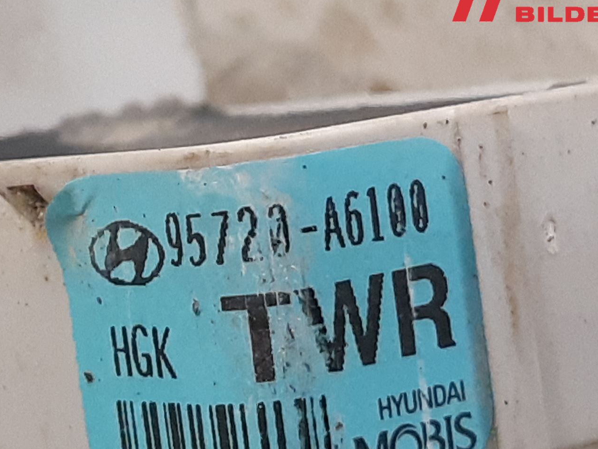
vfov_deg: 34.0
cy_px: 305
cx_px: 259
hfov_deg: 44.7
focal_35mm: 42
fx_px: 726
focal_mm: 3.93
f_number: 1.7
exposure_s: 1/50
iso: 250
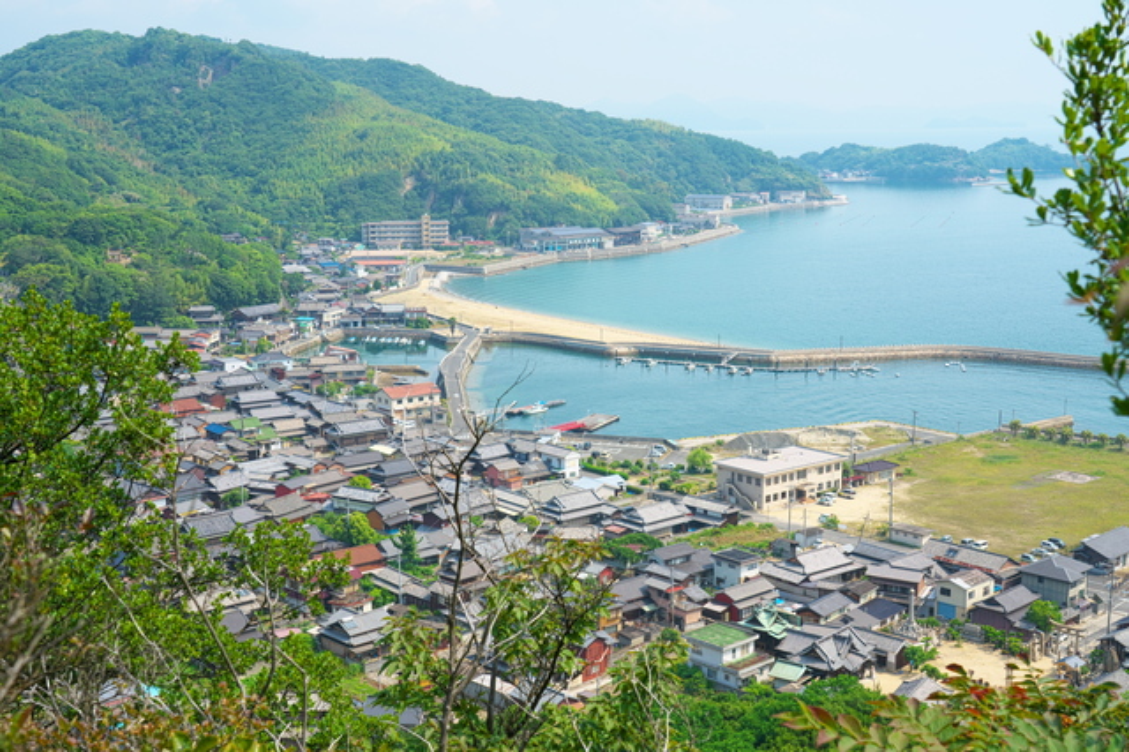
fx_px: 1442
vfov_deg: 29.2
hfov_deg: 42.8
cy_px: 376
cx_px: 564
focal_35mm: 46
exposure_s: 1/160
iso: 100
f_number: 9
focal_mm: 46
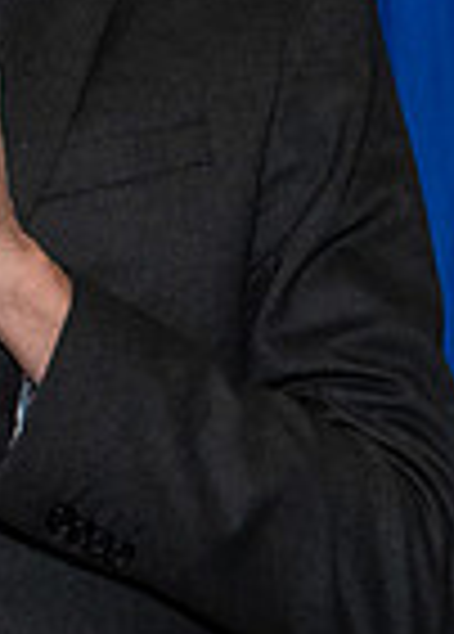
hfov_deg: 3.4
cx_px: -436
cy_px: 196
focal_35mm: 426
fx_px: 7676
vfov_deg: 4.7
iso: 500
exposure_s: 1/250
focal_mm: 55
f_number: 7.1
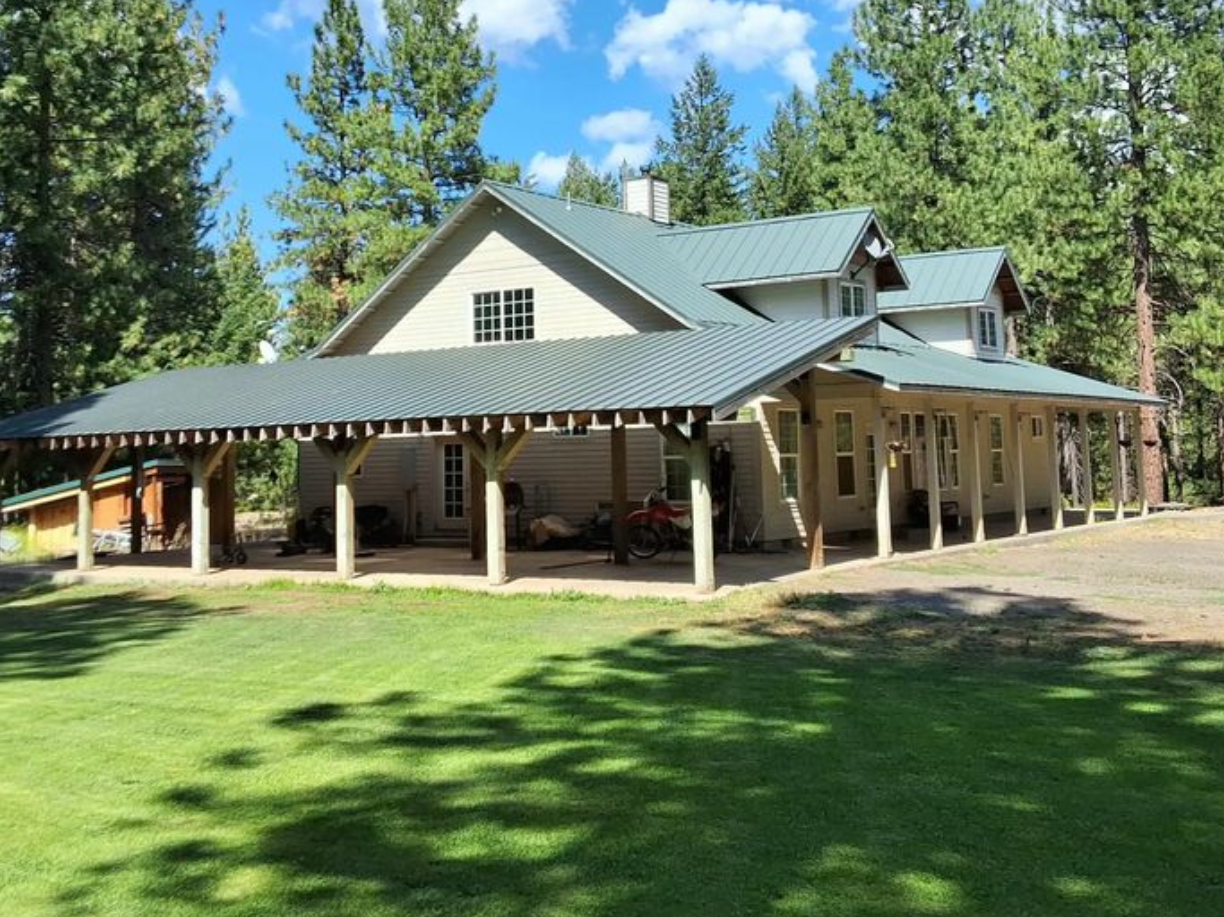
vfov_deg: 34.0
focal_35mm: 42
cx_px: 588
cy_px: 299
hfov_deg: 44.8
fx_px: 1485
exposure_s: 1/1642
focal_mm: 2.91
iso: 32
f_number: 1.9
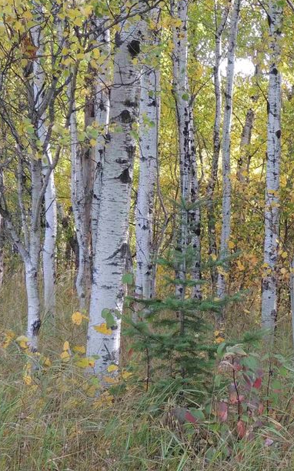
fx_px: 911
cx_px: 249
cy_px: 225
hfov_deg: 18.1
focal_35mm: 71
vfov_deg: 29.0
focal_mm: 7.1
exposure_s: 1/60
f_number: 3.3
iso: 100
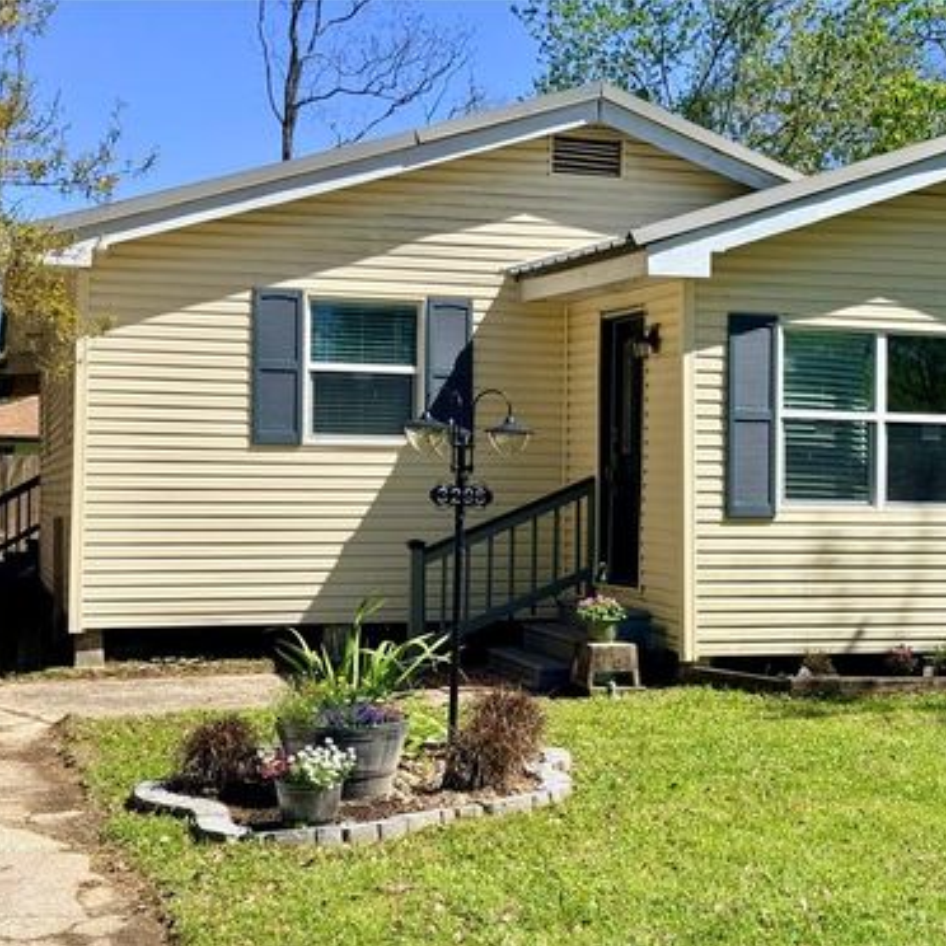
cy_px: 474
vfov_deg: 30.0
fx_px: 1762
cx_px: 613
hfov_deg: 29.9
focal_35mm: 57
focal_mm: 6.76
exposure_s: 1/5587
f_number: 1.78
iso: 64
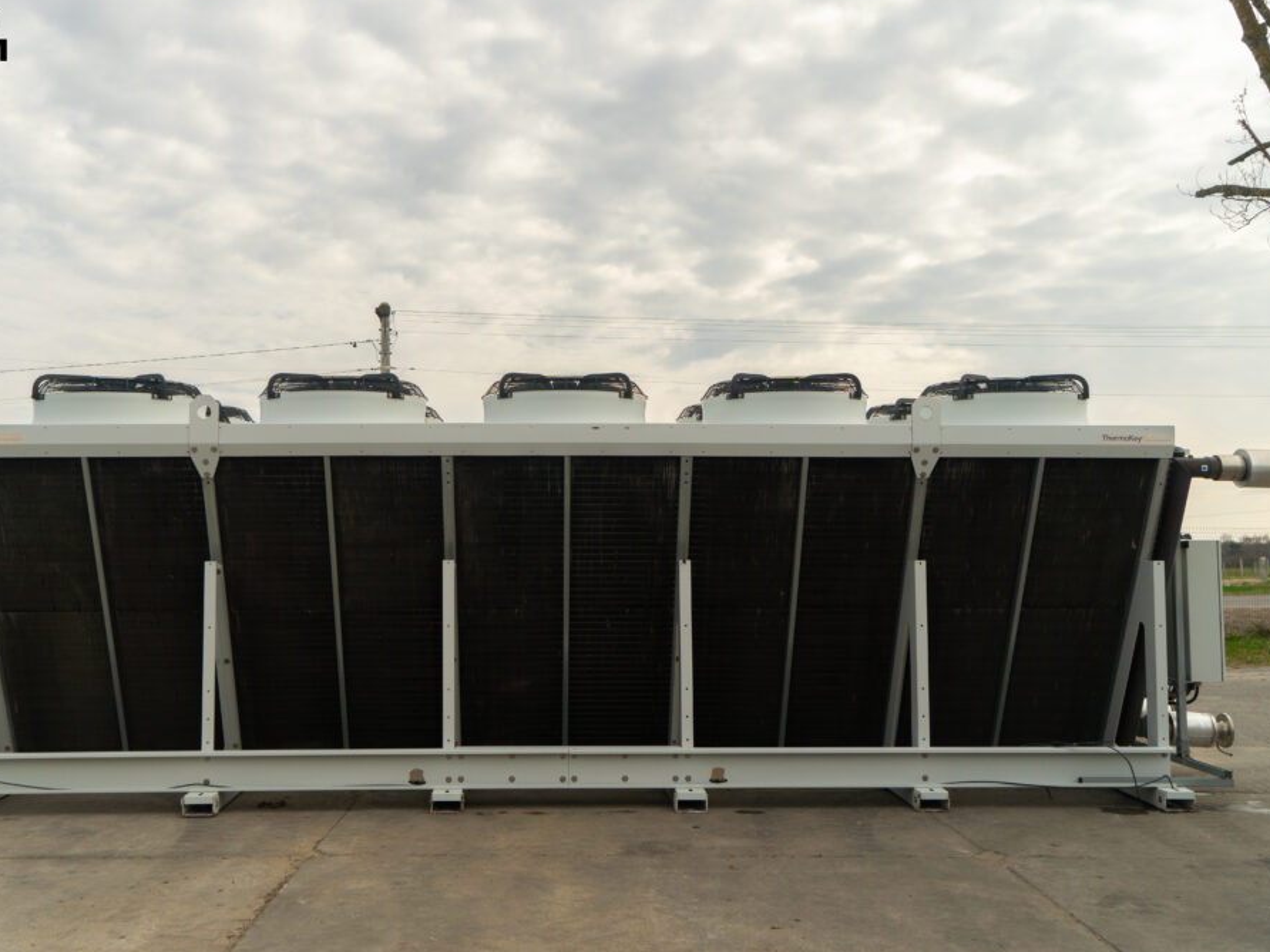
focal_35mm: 32
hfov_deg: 56.7
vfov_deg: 44.2
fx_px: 1174
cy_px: 470
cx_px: 561
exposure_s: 1/500
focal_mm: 29
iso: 320
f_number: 6.3
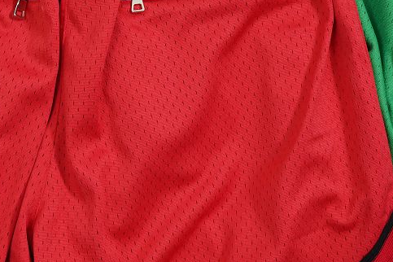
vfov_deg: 15.7
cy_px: 167
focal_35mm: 87
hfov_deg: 23.1
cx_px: 85
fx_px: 950
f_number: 10
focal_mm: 35
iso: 1600
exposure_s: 1/100
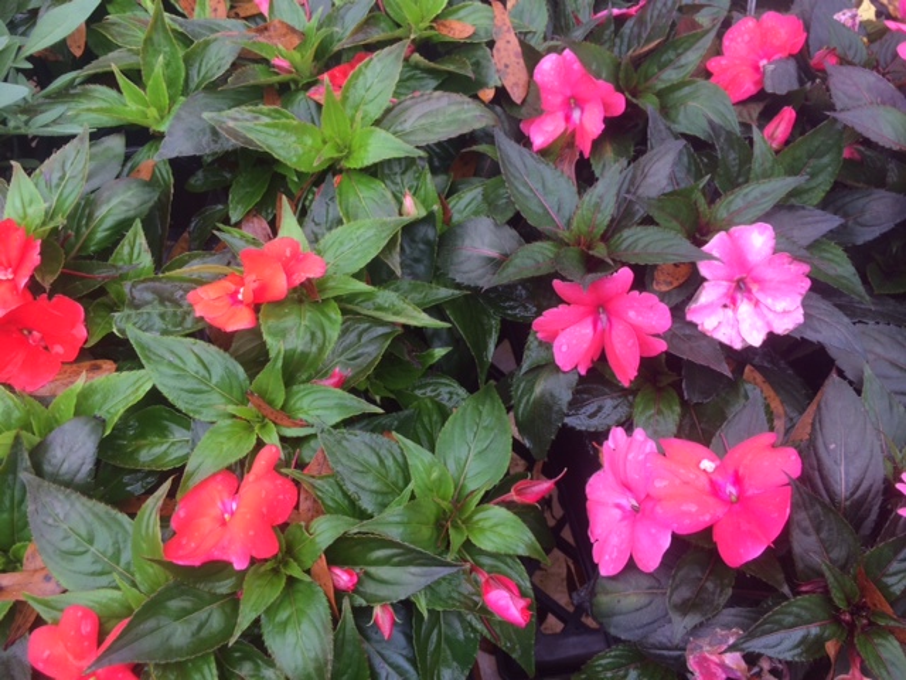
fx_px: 785
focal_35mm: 30
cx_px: 453
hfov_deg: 60.0
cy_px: 340
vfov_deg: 46.8
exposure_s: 1/60
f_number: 2.2
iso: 40
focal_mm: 4.12
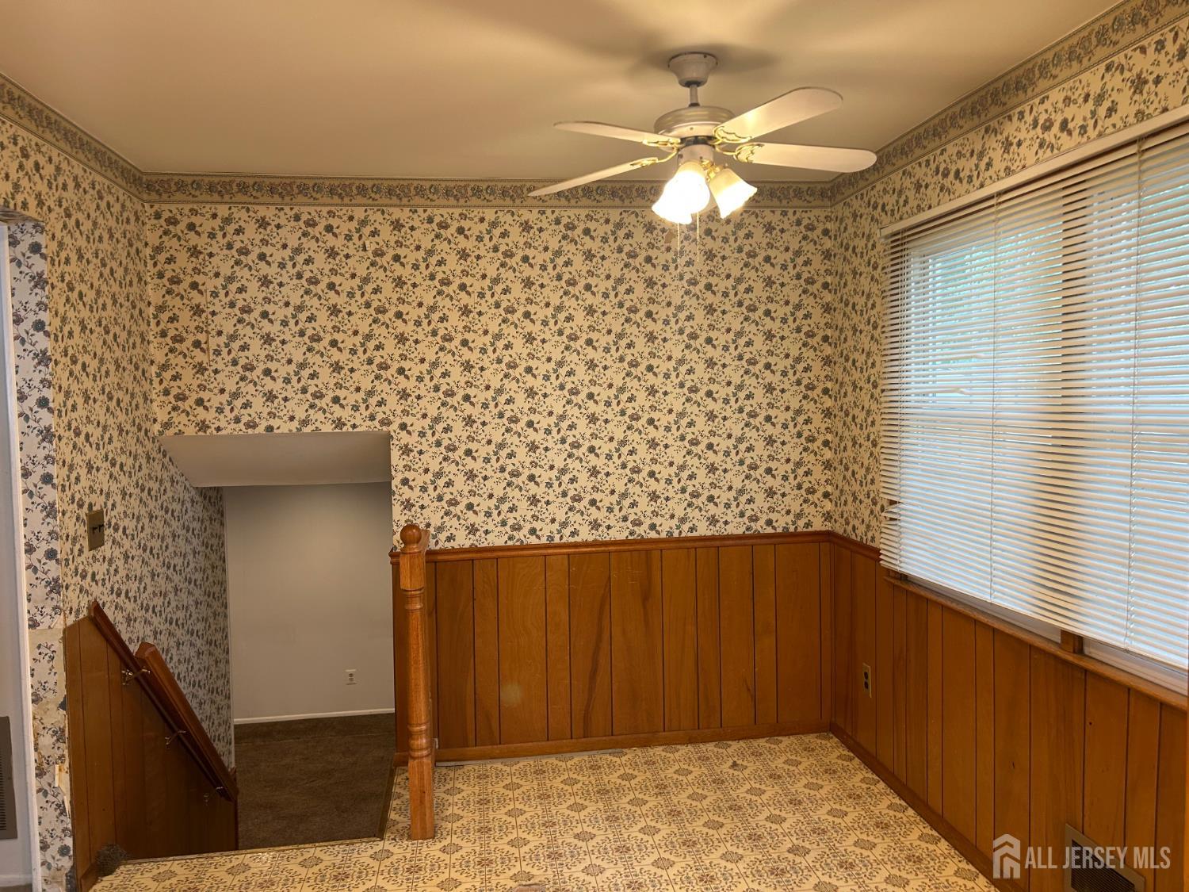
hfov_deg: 67.3
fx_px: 893
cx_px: 594
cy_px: 446
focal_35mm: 26
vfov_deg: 53.1
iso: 100
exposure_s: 1/60
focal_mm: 5.7
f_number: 1.5
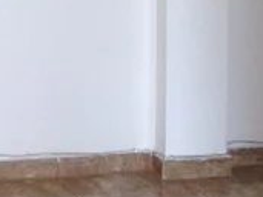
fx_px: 1245
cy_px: -120
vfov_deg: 8.8
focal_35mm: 164
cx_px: -149
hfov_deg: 11.5
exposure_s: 1/120
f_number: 2.4
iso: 50
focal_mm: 4.28
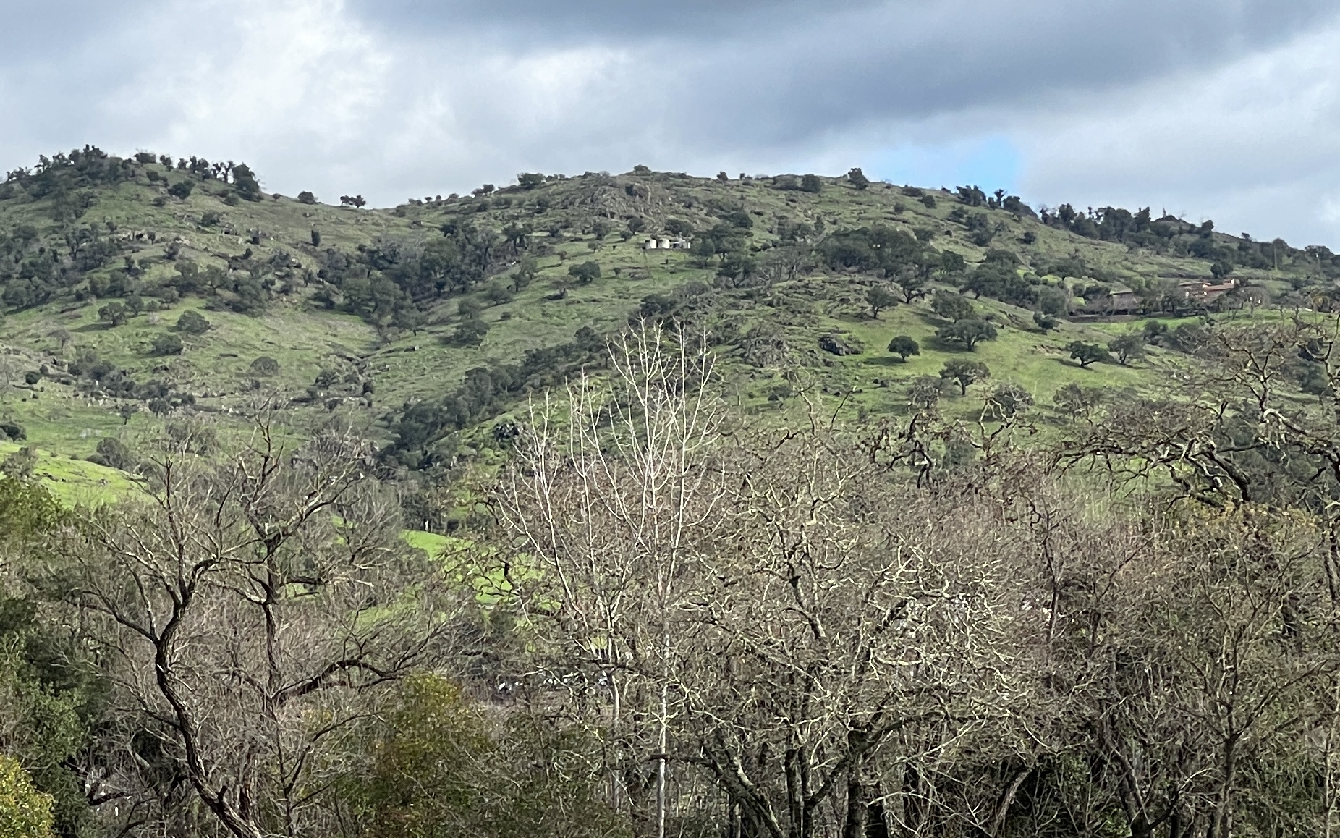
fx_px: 4383
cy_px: 868
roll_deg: +2.0
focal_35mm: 120
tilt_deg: -0.4
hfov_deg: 17.1
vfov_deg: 10.8
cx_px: 139
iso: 25
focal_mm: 6
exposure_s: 1/940
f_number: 2
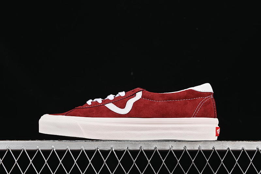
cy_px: 87
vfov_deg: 18.2
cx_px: 130
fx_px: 544
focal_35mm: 75
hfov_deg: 27.0
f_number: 8
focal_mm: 50
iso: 160
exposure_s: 1/80
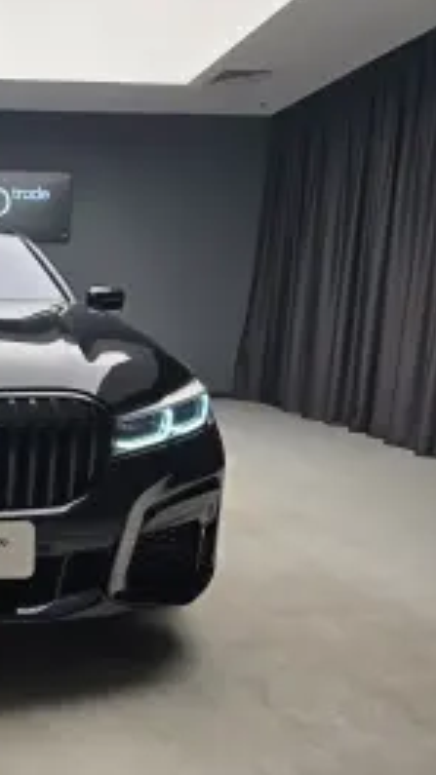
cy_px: 386
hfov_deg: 29.9
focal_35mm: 34
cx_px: -79
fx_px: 699
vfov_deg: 58.0
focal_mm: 6.3
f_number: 1.7
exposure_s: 1/61
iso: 25
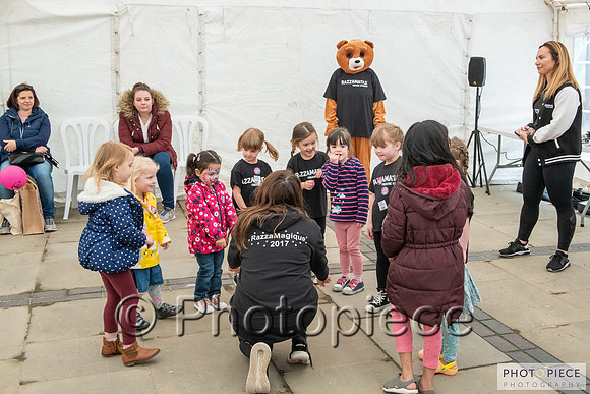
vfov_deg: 30.7
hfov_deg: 44.8
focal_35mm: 44
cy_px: 168
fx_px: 715
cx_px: 317
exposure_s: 1/125
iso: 1250
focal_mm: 38
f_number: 8
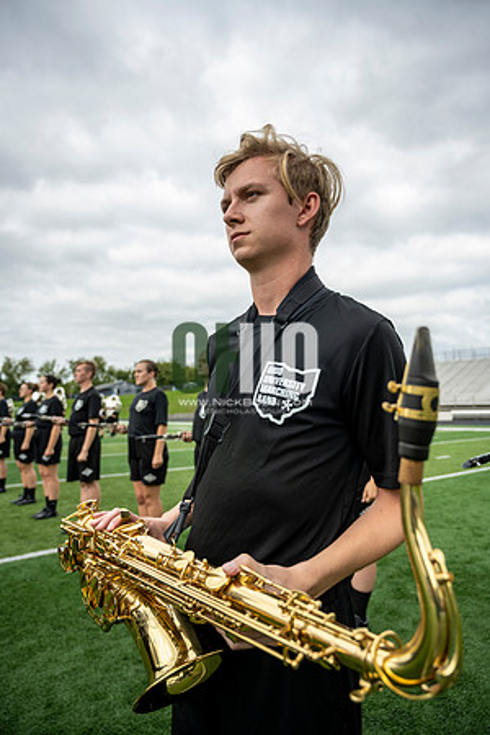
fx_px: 490
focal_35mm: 24
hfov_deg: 53.1
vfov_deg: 73.7
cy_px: 368
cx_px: 245
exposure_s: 1/800
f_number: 4
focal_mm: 24
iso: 250
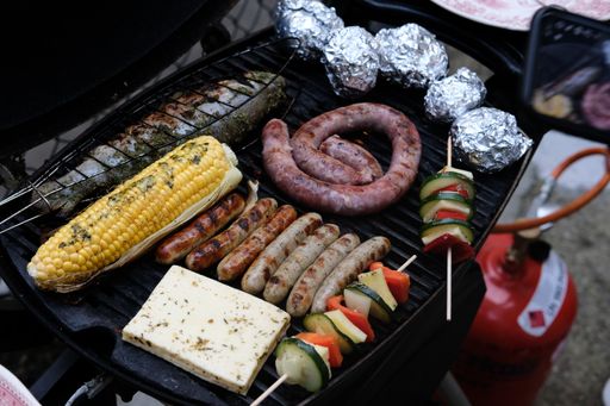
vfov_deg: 25.5
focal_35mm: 53
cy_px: 203
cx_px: 305
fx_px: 898
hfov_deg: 37.5
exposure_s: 1/100
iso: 400
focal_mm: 35
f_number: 5
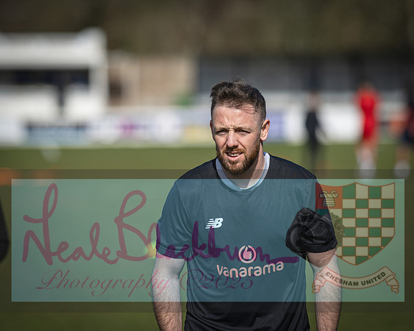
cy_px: 166
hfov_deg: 8.5
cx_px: 194
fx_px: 2788
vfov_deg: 6.8
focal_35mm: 228
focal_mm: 135
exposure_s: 1/2500
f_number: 2
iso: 32
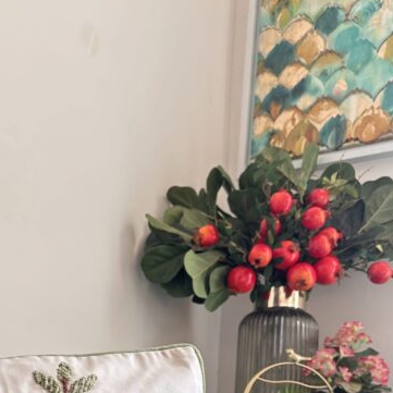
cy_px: 394
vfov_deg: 33.0
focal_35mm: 47
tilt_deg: +3.7
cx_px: 88
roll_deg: -4.0
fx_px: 604
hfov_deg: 35.1
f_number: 1.78
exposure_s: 1/50
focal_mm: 6.86
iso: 160
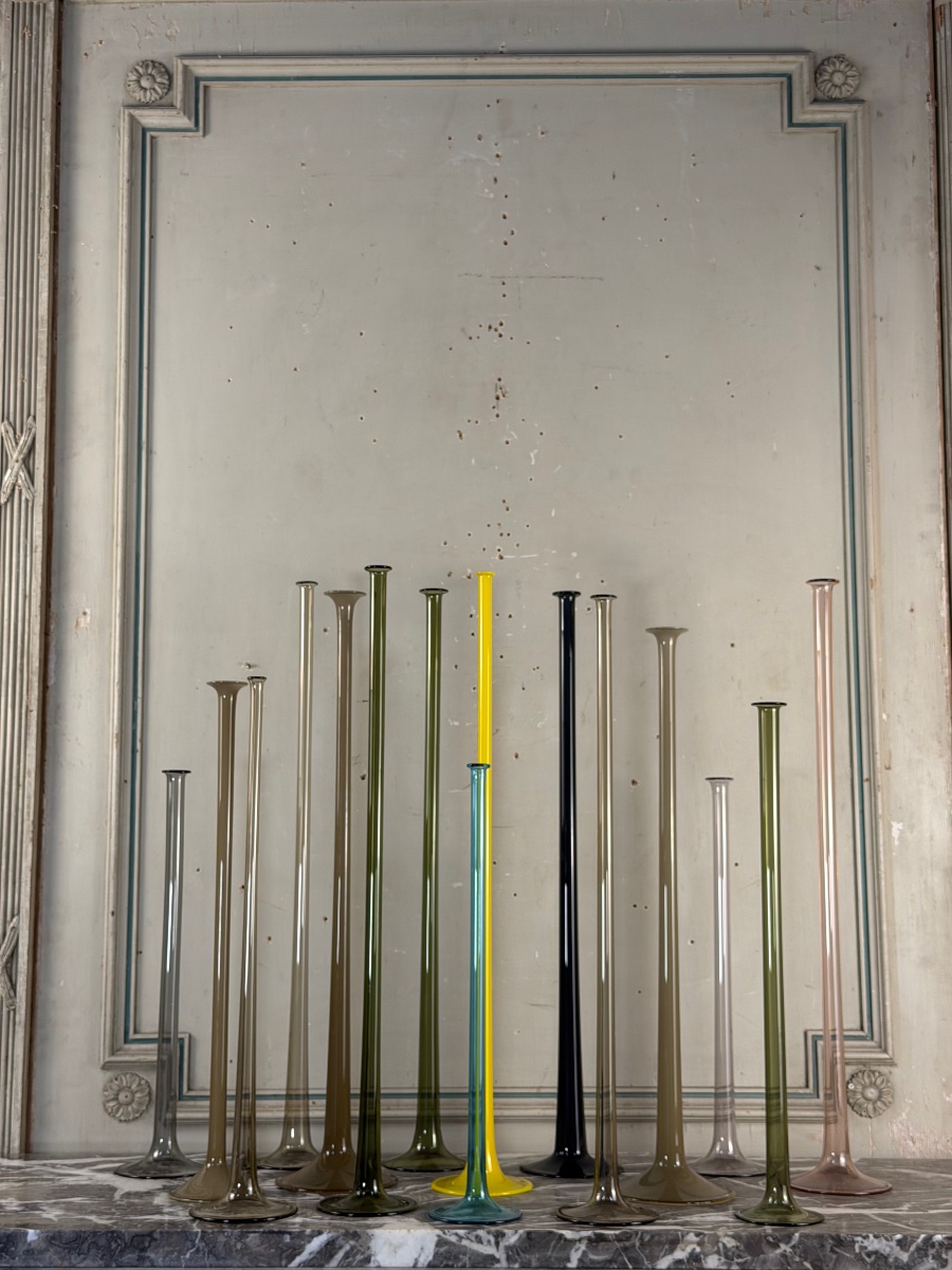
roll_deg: +0.7
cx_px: 476
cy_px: 635
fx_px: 1760
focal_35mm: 48
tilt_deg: +8.5
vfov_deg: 39.7
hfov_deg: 30.3
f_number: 1.78
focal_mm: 6.76
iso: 50
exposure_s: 1/50
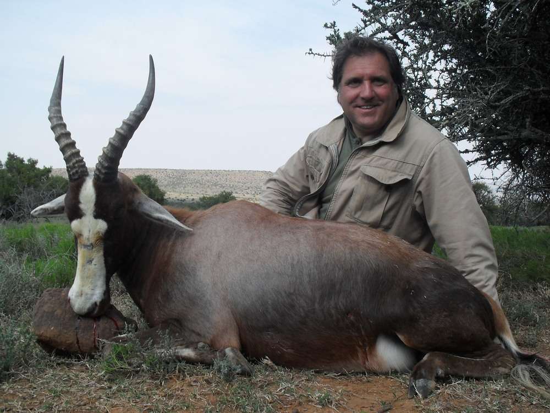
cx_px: 275
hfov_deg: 49.0
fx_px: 604
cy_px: 206
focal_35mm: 38
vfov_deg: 37.7
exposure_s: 1/90
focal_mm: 6.3
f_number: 8.3
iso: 80
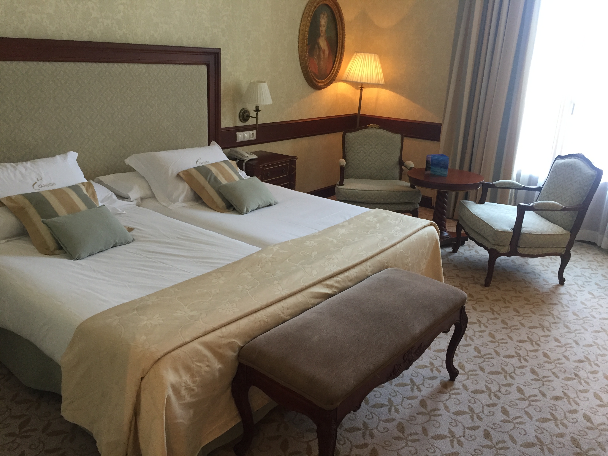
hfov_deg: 61.7
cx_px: 304
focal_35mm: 29
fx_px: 509
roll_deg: -1.9
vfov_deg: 48.2
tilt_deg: -18.0
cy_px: 228
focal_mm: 4.15
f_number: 2.2
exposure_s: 1/33
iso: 160
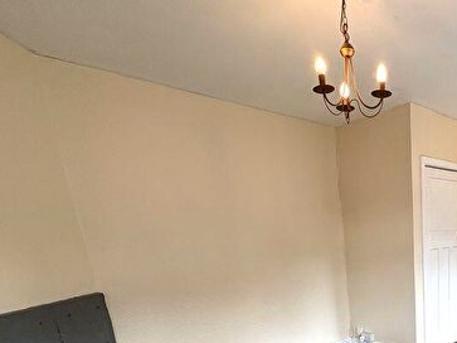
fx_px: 356
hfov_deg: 58.1
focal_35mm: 27
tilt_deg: -14.8
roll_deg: +4.1
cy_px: 328
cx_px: 392
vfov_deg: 45.0
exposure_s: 1/100
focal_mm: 2.22
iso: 64
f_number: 2.2
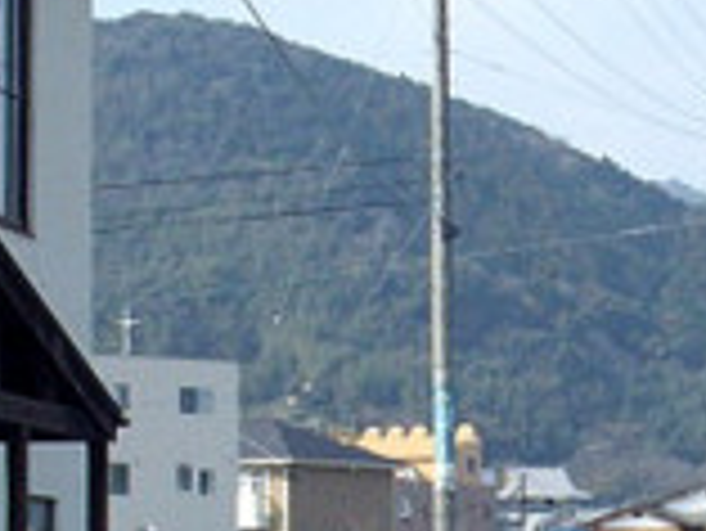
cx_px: 688
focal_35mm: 200
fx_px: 4082
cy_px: 608
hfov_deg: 9.8
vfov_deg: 7.4
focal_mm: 6.2
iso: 80
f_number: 5.6
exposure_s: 1/200
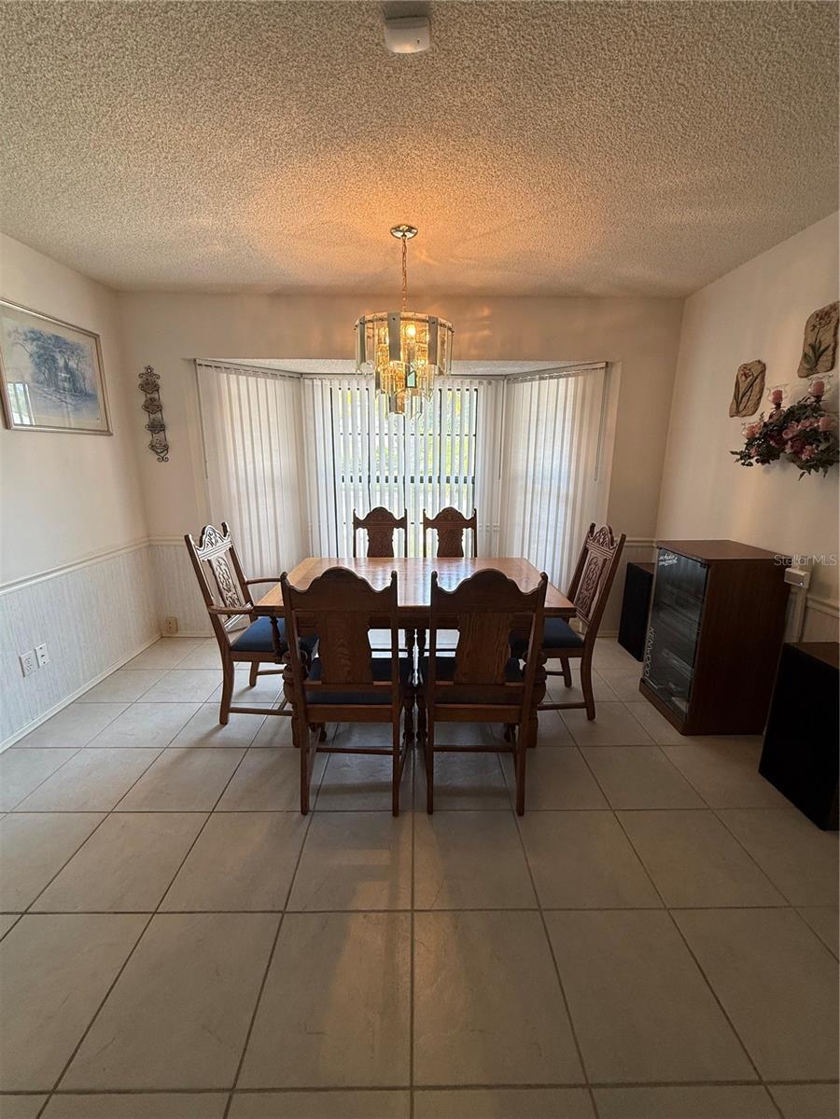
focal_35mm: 14
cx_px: 420
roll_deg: -0.8
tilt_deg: -13.0
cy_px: 560
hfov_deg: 85.7
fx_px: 453
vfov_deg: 102.1
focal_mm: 2.22
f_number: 2.2
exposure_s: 1/120
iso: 100
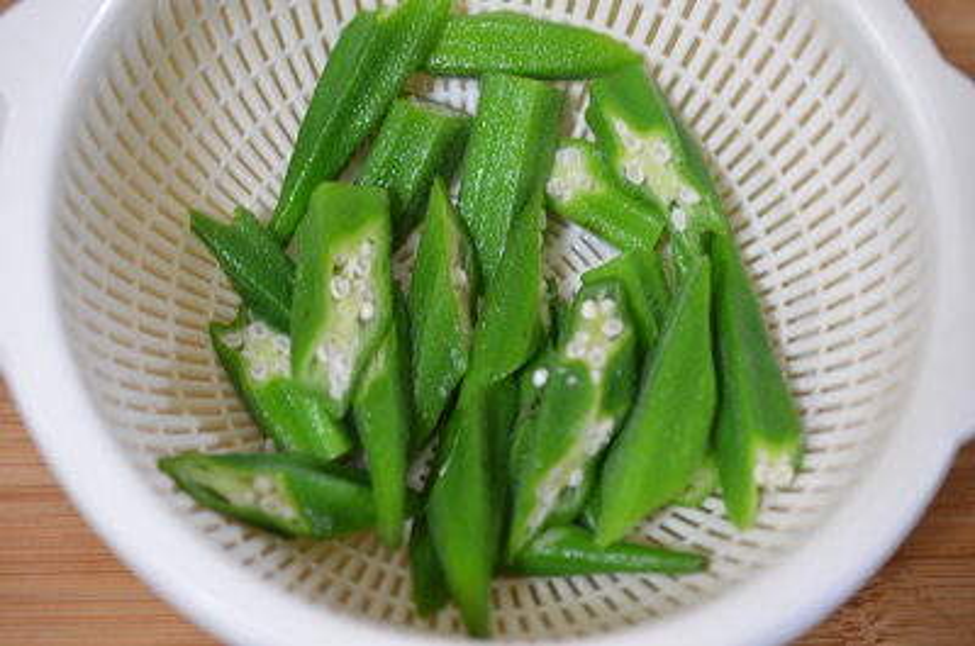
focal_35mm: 60
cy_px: 323
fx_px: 1622
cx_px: 488
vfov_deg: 22.5
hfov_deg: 33.5
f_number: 3
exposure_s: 1/3
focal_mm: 40
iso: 100
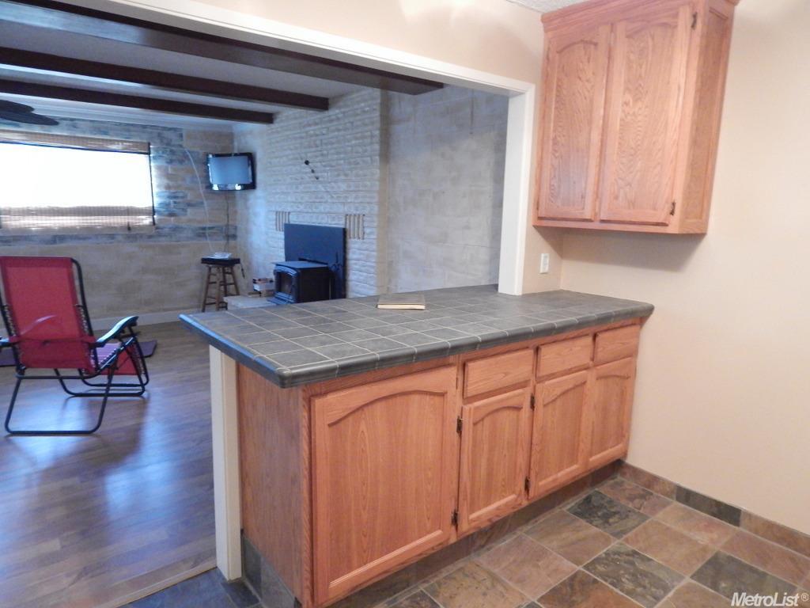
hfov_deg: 76.4
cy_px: 304
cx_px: 405
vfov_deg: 61.1
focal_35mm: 22
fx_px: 515
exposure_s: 1/8
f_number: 3
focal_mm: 4
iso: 720
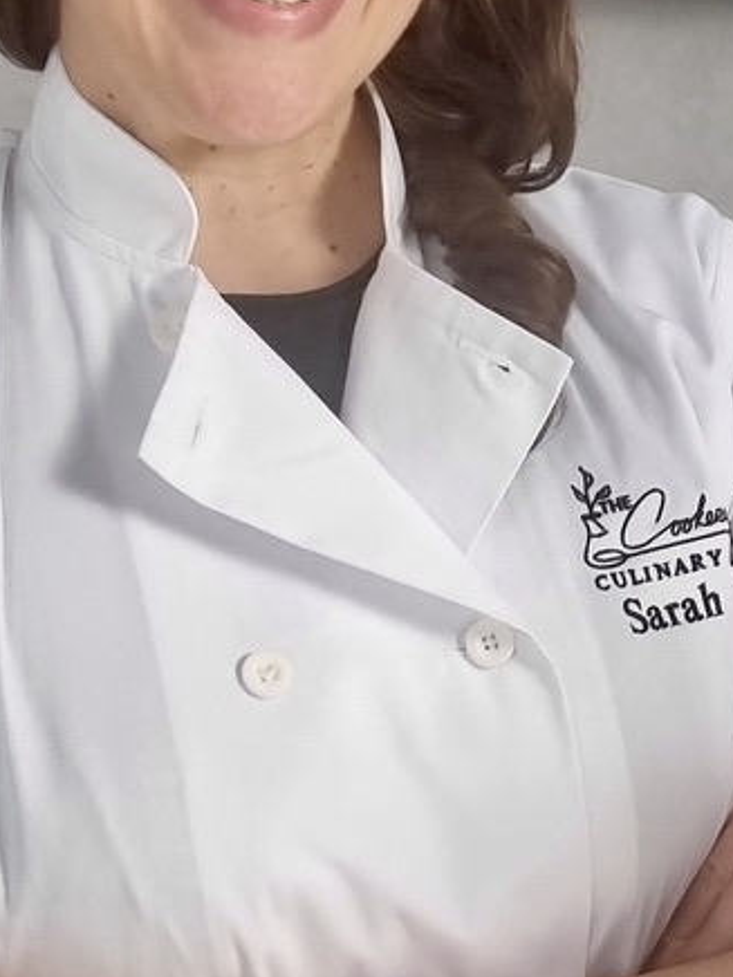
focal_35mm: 61
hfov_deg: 23.9
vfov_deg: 31.6
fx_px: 1722
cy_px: 372
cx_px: 244
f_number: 1.8
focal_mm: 5.4
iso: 200
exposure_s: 1/50
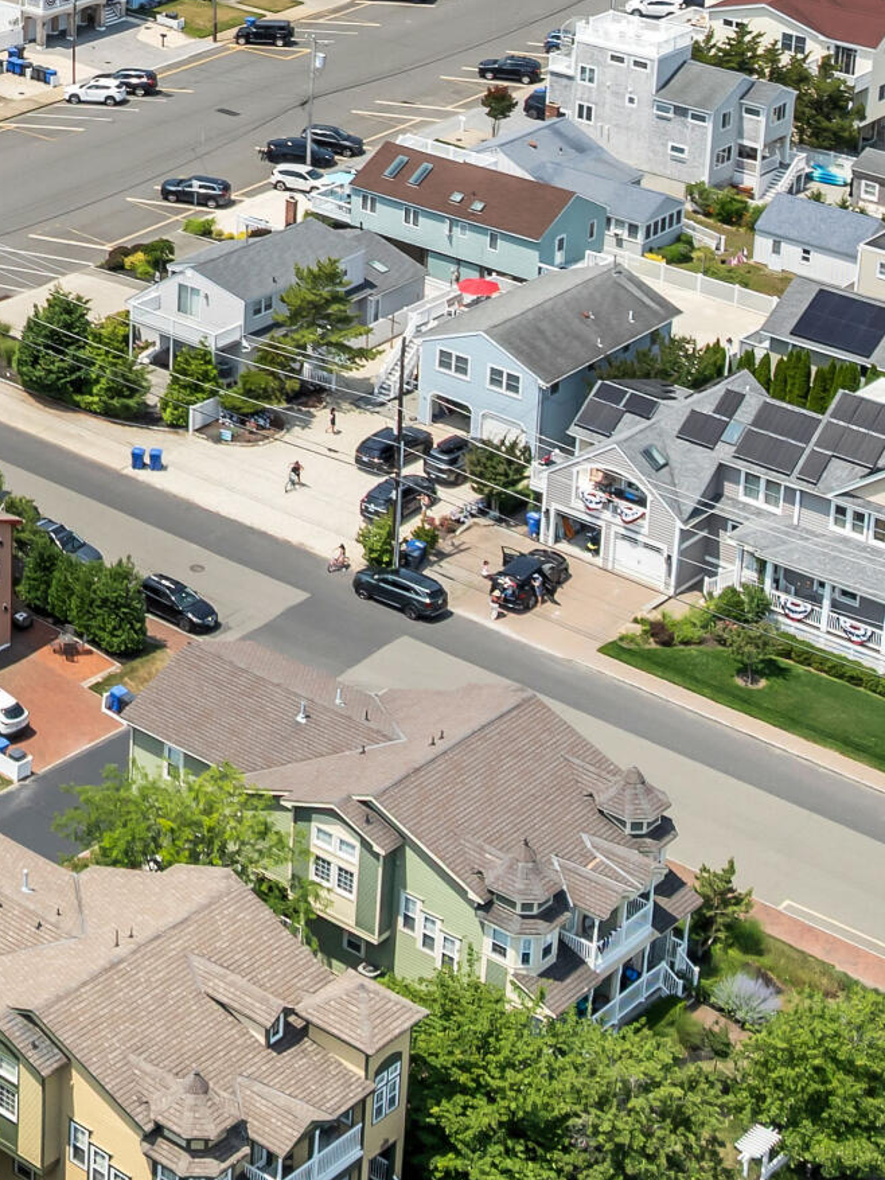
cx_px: -282
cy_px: -20
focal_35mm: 82
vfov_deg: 22.8
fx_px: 2795
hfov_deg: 16.9
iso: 100
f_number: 2.8
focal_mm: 12.29
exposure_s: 1/2000
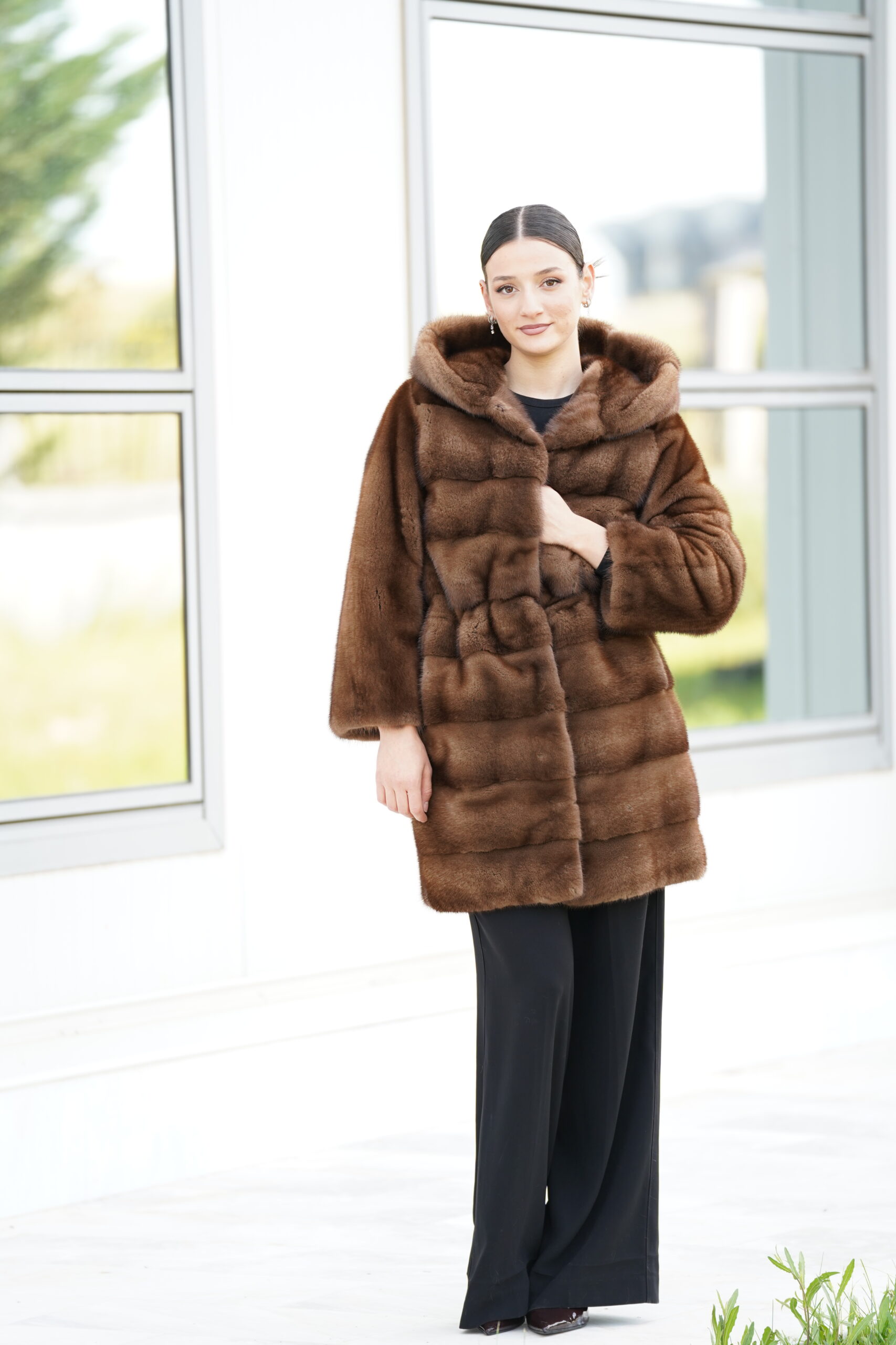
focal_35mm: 167
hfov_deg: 8.2
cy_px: 672
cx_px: 448
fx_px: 6233
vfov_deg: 12.3
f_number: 2.8
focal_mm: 167
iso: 250
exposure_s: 1/250
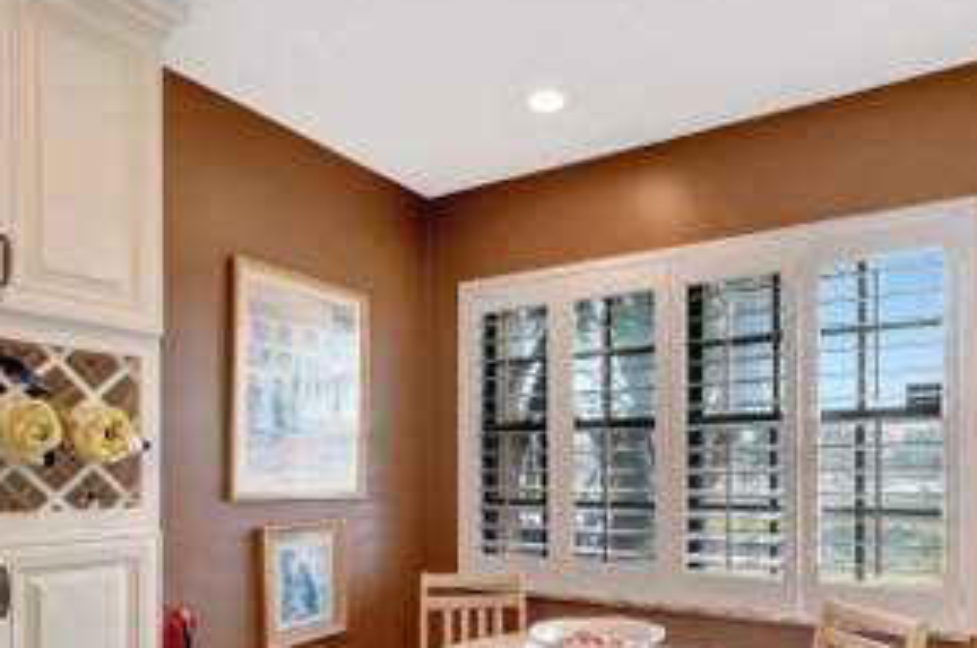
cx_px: 563
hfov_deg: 71.2
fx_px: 677
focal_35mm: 25
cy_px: 463
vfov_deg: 49.6
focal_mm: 10
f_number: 8
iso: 1000
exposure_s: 1/40
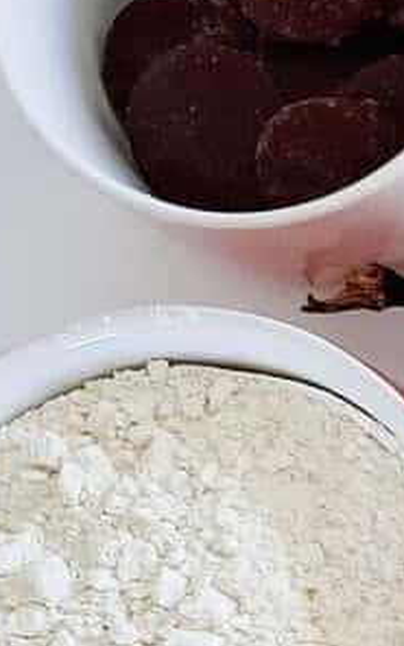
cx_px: 1445
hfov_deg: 7.7
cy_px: 805
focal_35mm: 132
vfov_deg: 15.2
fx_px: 2325
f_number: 1.8
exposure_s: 1/100
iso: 200
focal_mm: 5.54
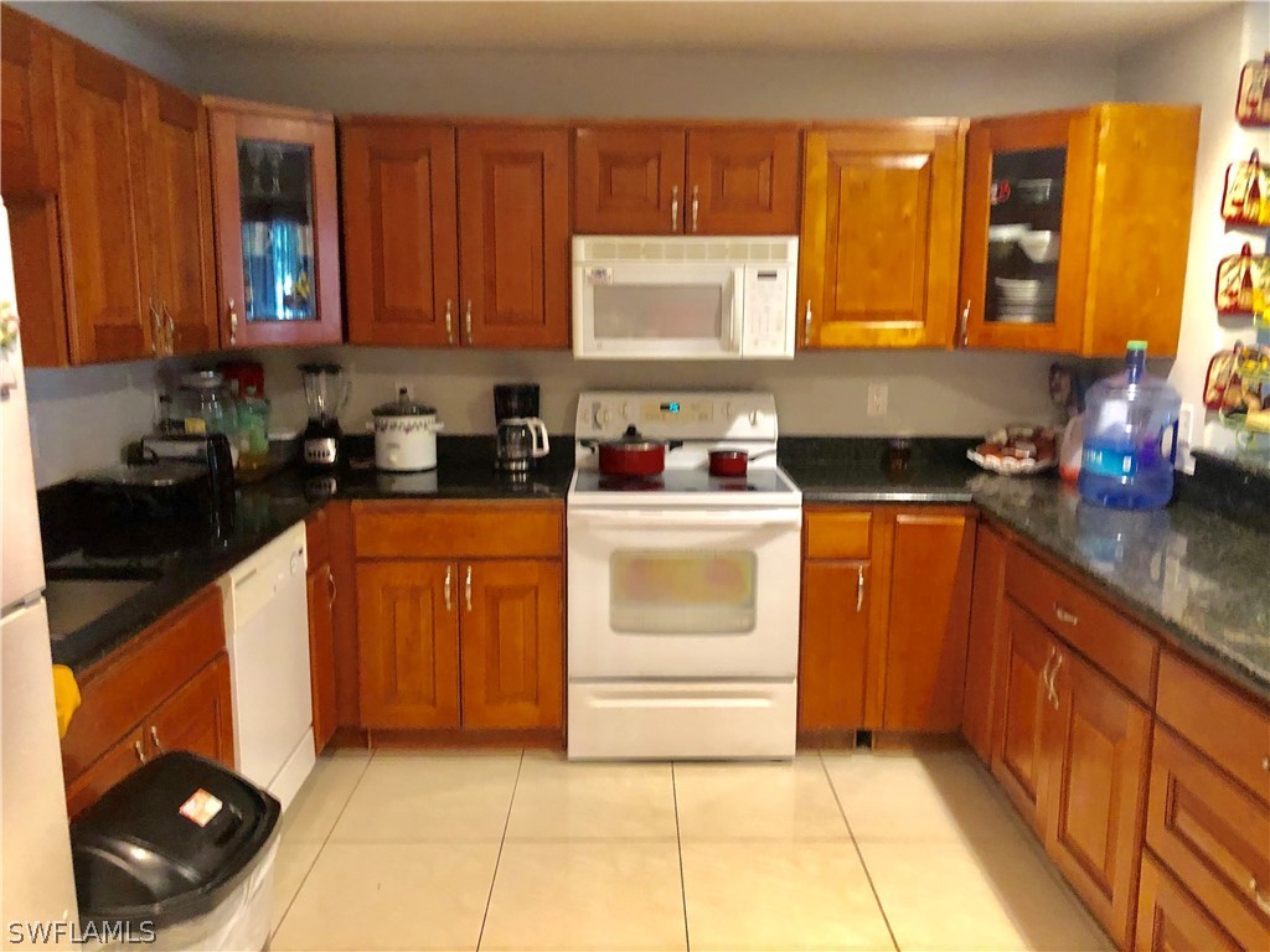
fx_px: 1027
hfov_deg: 63.4
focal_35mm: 28
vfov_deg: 49.7
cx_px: 635
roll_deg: +0.4
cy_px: 476
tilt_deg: -8.1
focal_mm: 3.99
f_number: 1.8
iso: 100
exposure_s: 1/5
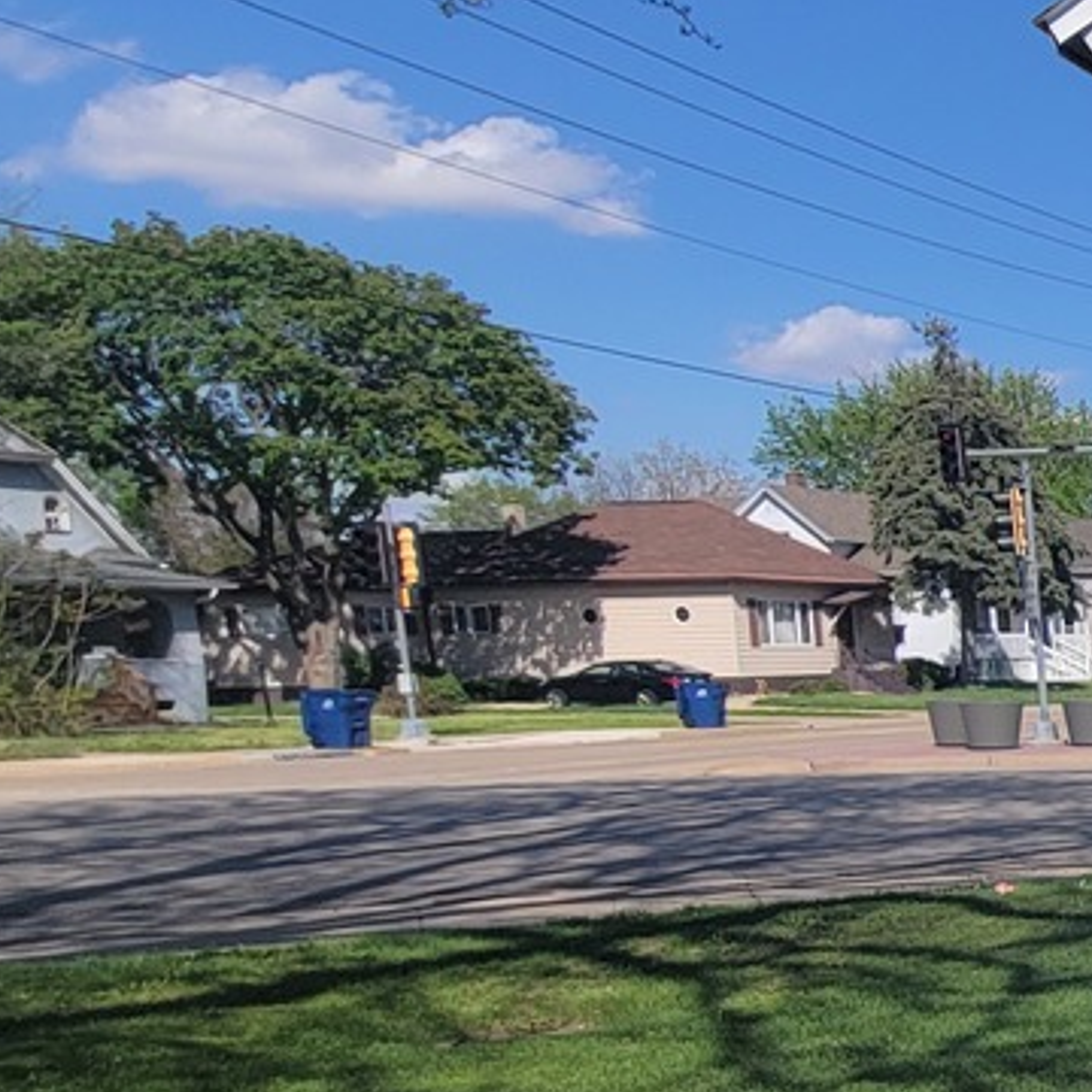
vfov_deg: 36.0
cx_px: 1990
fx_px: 1642
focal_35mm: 46
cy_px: 807
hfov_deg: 21.8
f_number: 2.2
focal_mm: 2.2
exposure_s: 1/2586
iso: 50
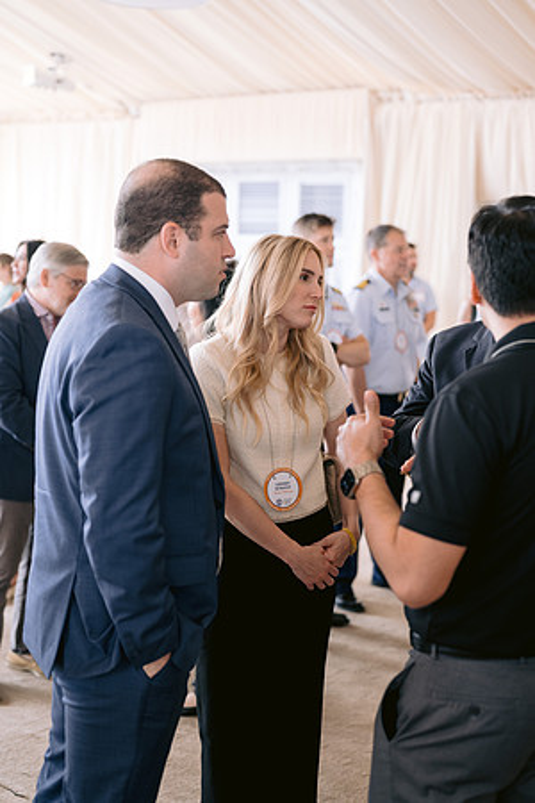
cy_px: 402
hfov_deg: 27.0
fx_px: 1114
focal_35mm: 50
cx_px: 268
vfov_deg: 39.6
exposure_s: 1/160
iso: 640
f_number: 2.5
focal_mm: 50
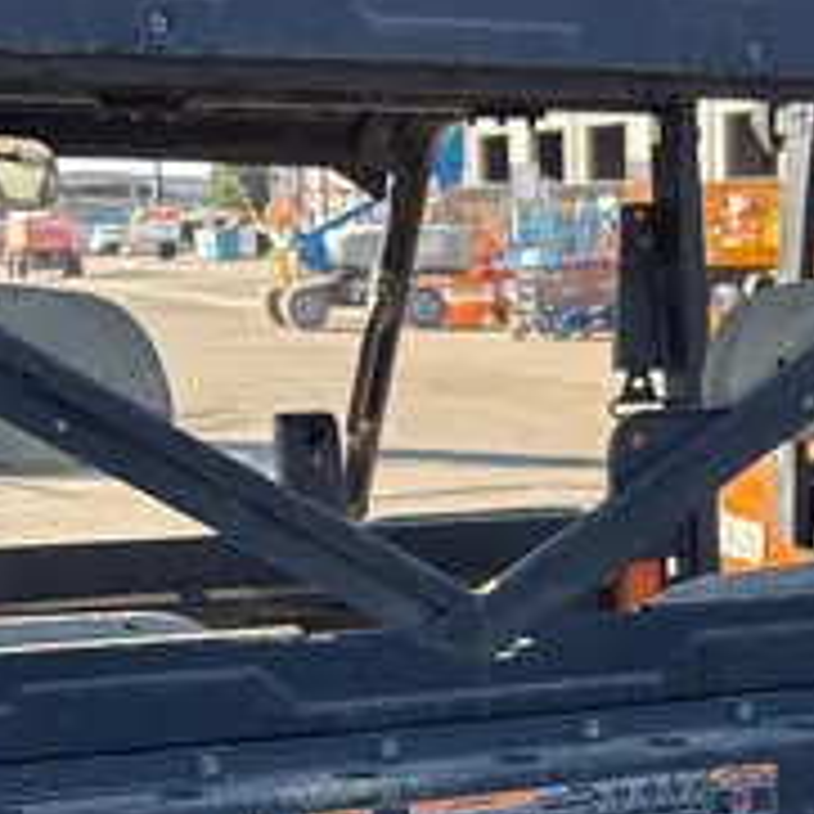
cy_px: 1019
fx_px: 2474
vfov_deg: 17.6
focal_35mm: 93
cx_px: 720
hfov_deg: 18.4
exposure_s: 1/550
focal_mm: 5.96
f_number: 1.6
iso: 50
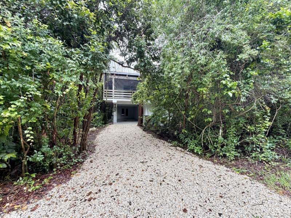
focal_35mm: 14
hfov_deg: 102.1
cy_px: 109
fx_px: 118
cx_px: 146
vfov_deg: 85.7
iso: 40
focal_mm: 2.22
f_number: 2.2
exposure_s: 1/133
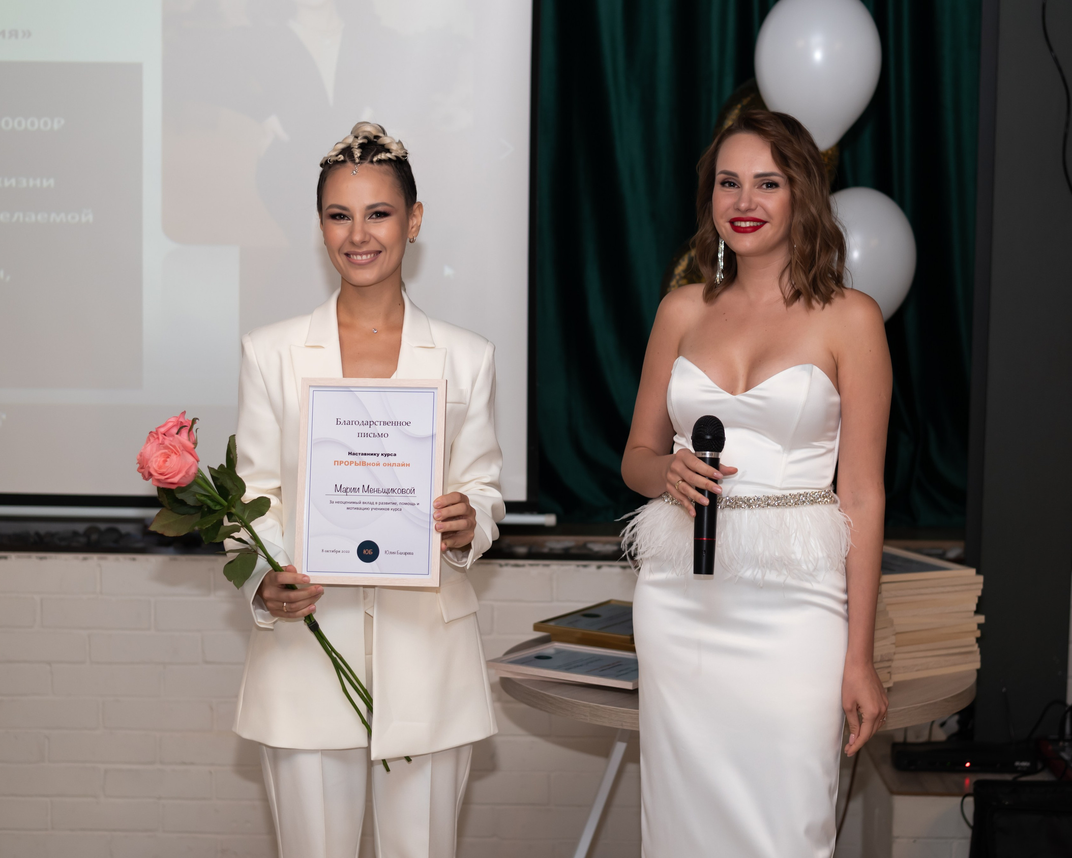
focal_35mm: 57
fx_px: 1809
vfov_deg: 26.7
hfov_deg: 33.0
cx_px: 557
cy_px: 430
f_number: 2.5
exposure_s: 1/200
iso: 200
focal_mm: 50
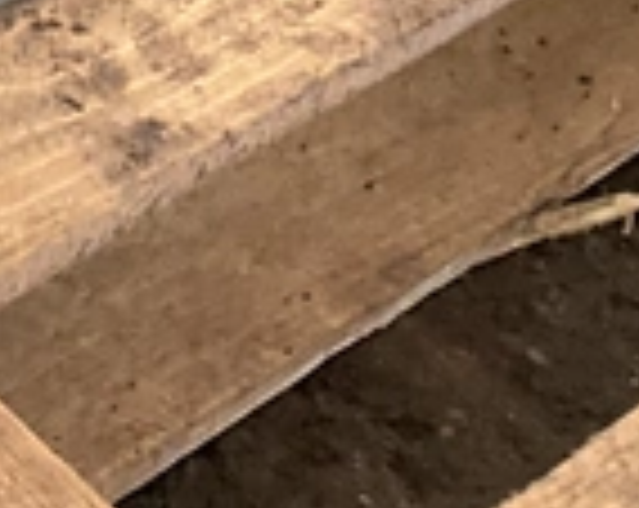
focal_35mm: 150
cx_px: -770
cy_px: -438
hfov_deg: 11.2
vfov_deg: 9.7
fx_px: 2831
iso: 80
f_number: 1.8
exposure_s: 1/60
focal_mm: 3
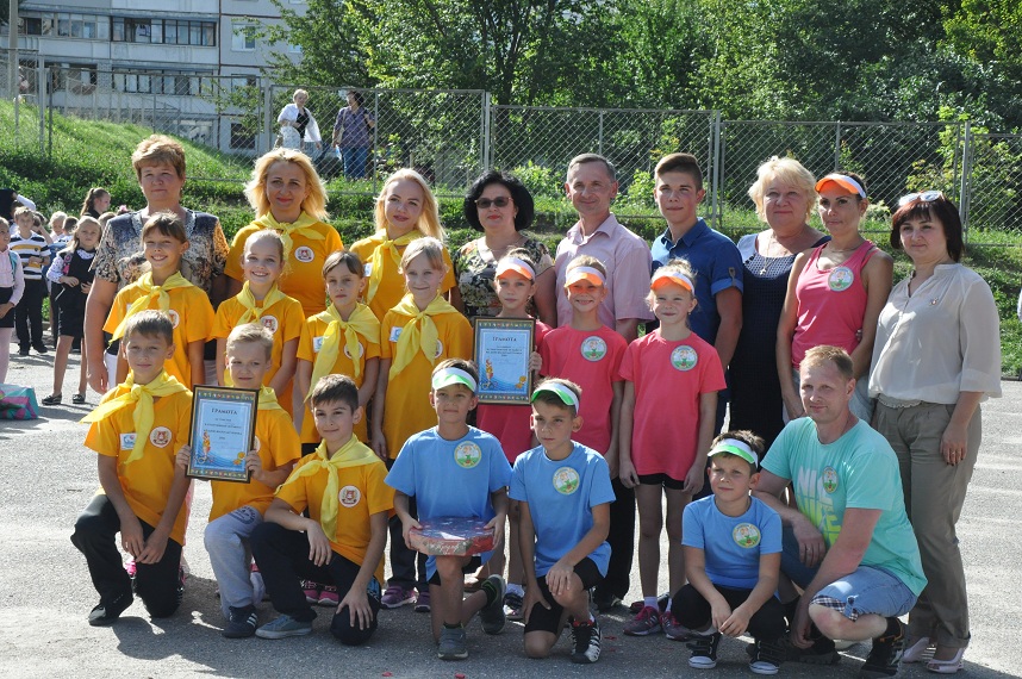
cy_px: 340
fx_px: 2127
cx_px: 511
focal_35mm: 75
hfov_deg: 27.0
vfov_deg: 18.1
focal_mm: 50
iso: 1000
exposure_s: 1/640
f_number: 13
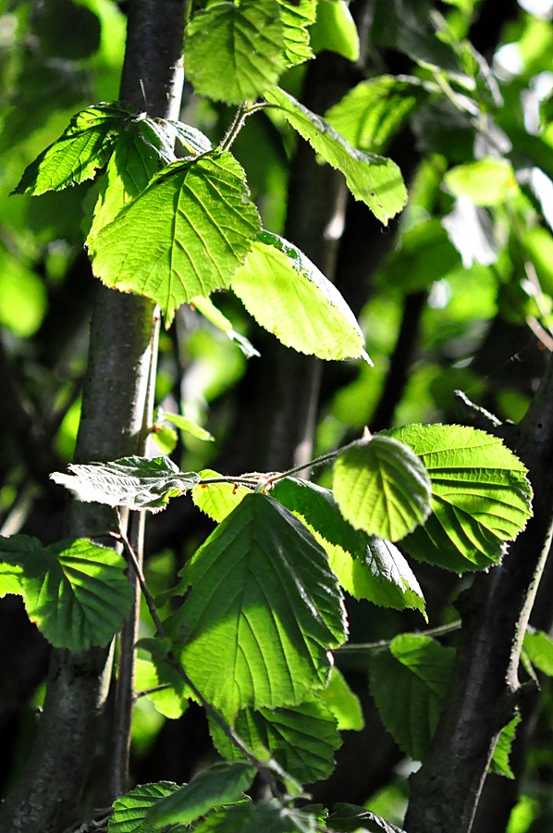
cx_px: 276
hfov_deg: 15.2
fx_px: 2078
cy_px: 416
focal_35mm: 90
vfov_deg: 22.6
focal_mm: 60
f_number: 2.8
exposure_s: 1/2000
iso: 1600
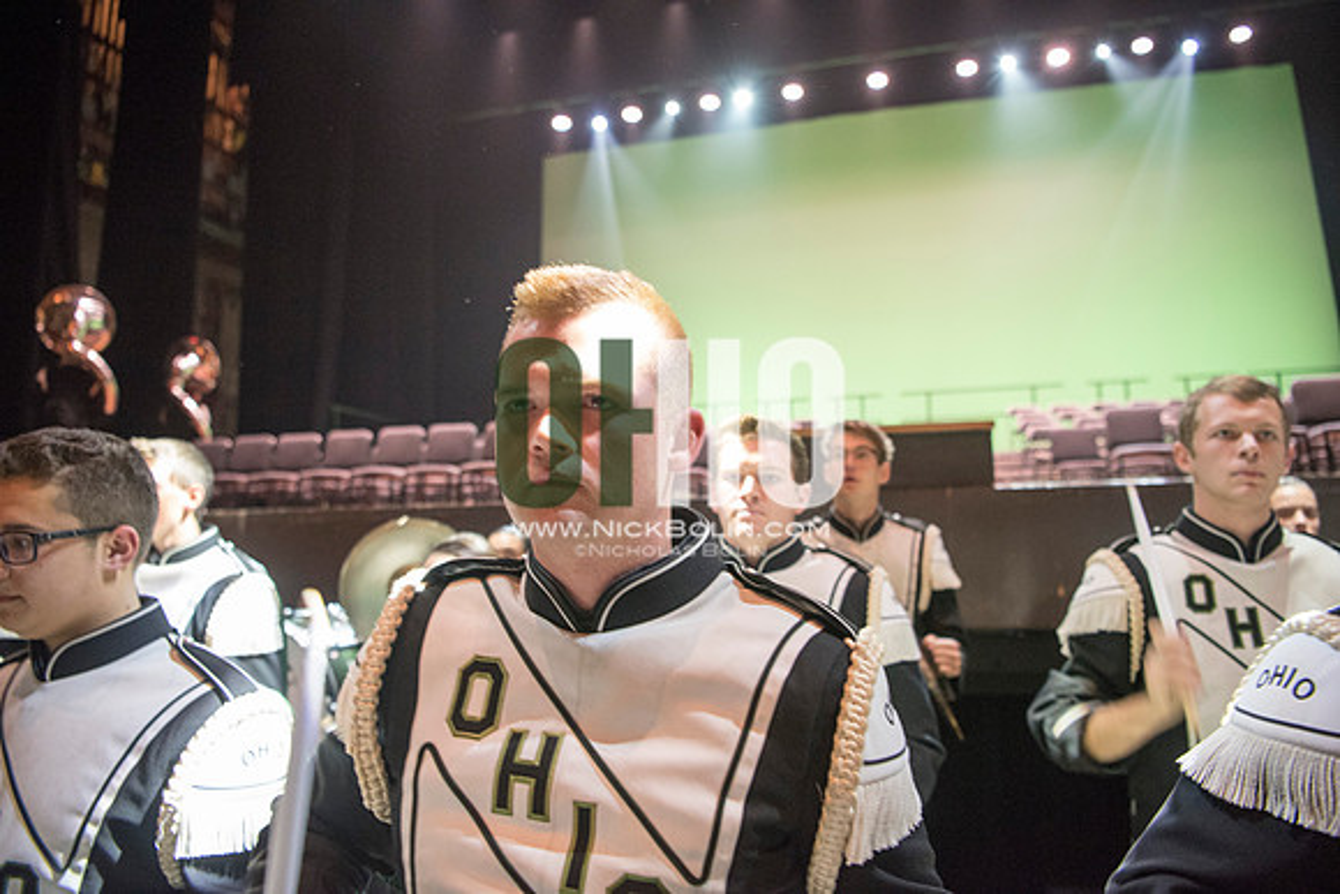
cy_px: 447
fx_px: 894
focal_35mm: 24
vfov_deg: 53.2
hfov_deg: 73.7
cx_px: 670
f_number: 2.8
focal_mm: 24
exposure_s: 1/100
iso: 4000
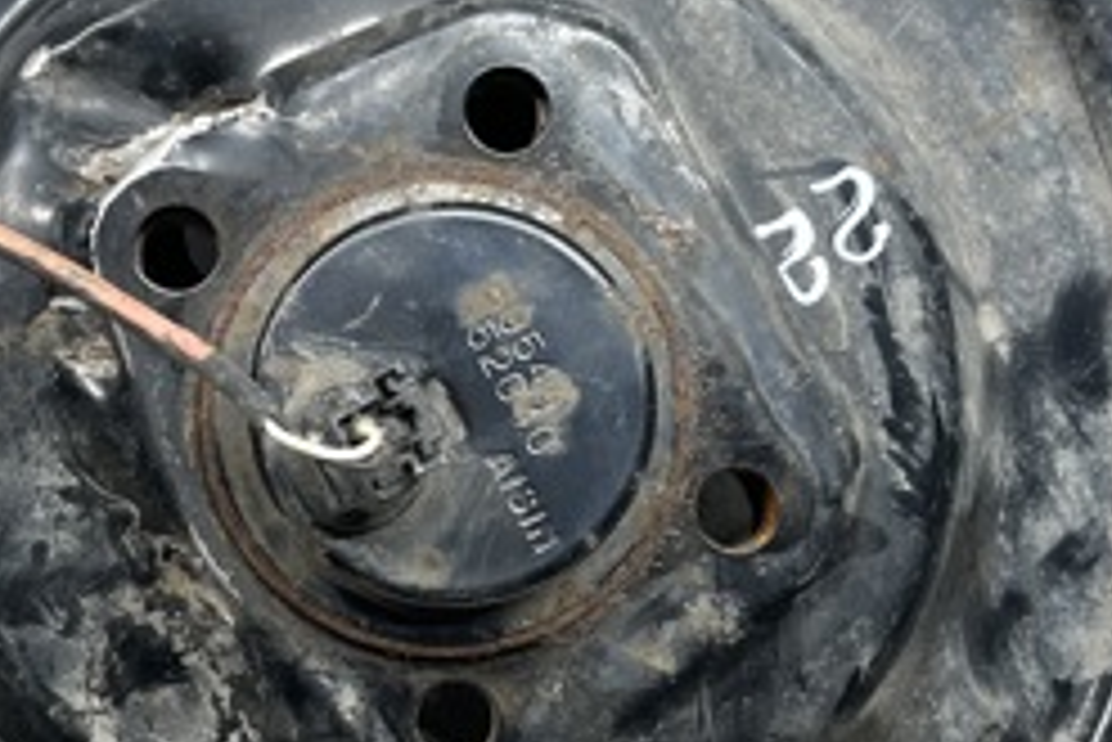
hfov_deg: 28.7
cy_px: 470
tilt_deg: -42.8
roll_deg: -1.9
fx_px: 2163
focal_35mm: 70
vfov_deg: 19.4
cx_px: 387
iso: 50
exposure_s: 1/100
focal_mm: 5.1
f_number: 1.6
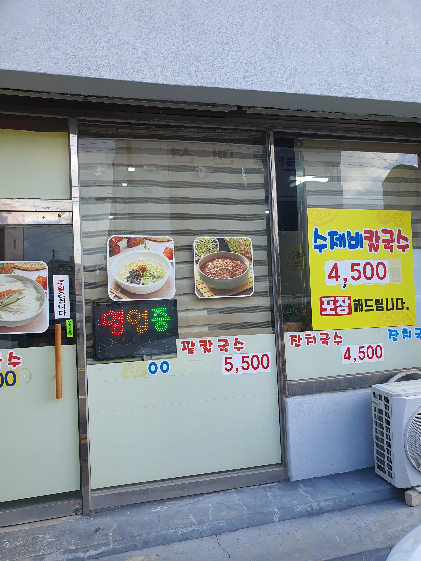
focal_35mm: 26
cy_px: 280
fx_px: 422
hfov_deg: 53.1
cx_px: 210
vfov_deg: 67.3
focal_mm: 4.3
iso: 50
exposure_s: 1/376
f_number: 2.4
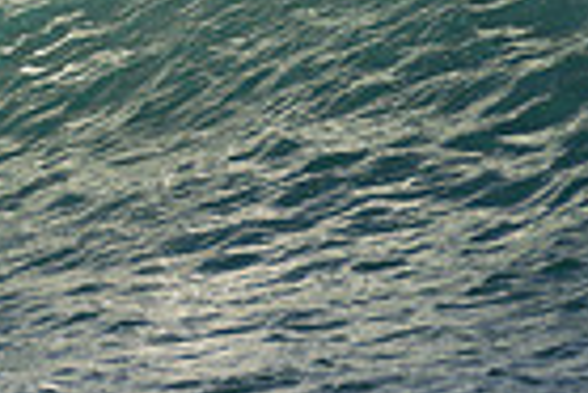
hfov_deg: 0.7
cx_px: -495
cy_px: -78
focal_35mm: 3123
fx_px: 51062
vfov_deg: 0.4
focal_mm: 500
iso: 100
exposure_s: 1/800
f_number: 5.6
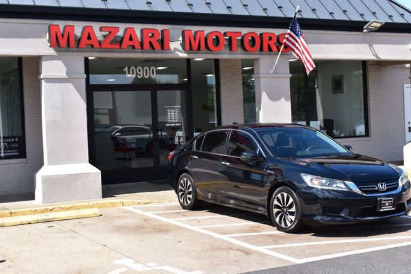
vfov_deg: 23.8
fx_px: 650
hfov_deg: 35.1
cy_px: 137
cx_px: 206
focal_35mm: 57
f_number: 11
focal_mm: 38
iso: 400
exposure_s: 1/400
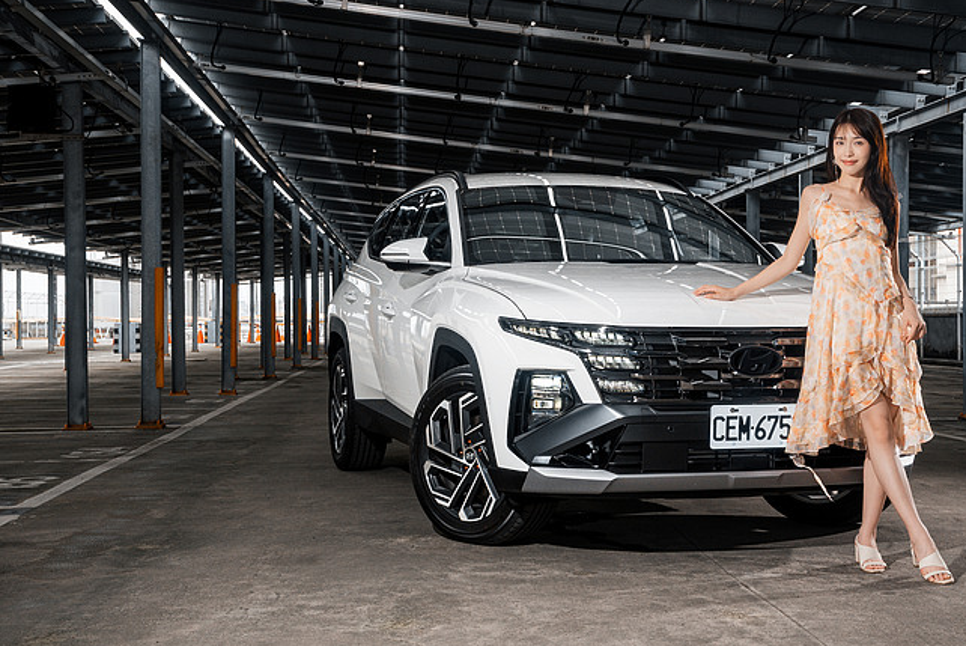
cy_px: 263
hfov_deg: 38.7
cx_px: 563
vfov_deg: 26.5
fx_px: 1369
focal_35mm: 51
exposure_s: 1/50
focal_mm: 42
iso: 400
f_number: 5.6
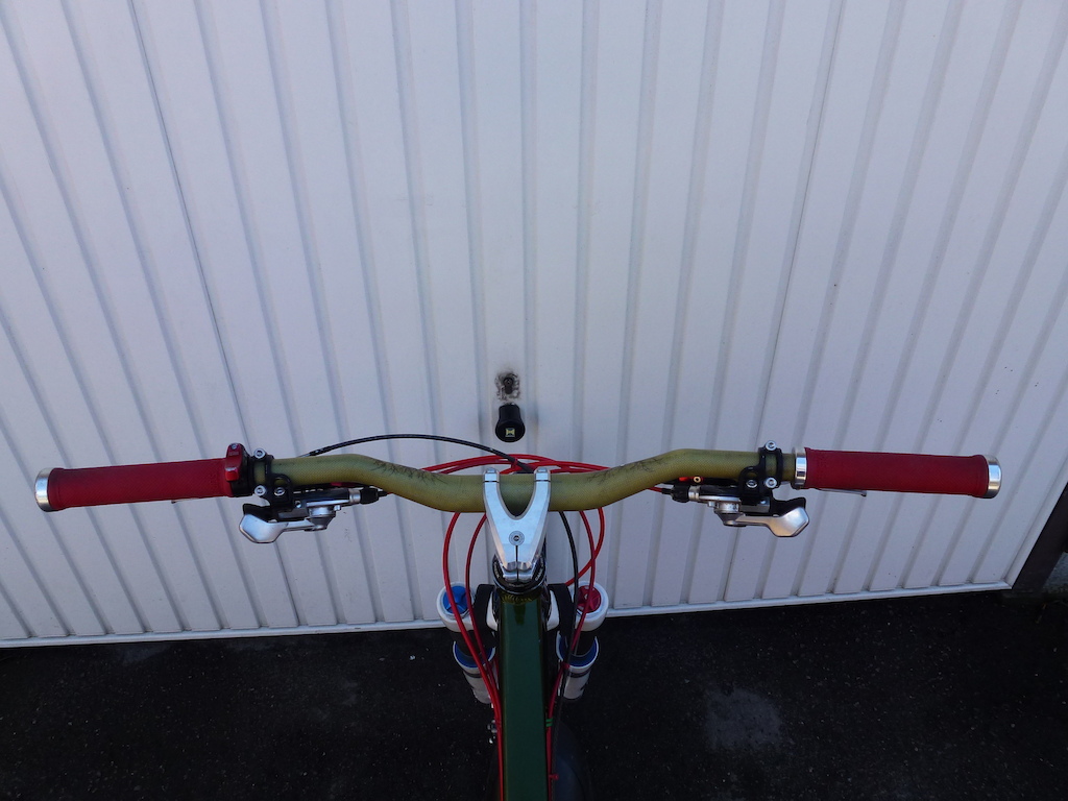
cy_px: 400
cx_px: 534
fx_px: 771
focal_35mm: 25
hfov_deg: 69.4
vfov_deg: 54.9
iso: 100
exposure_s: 1/160
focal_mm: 4.3
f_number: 4
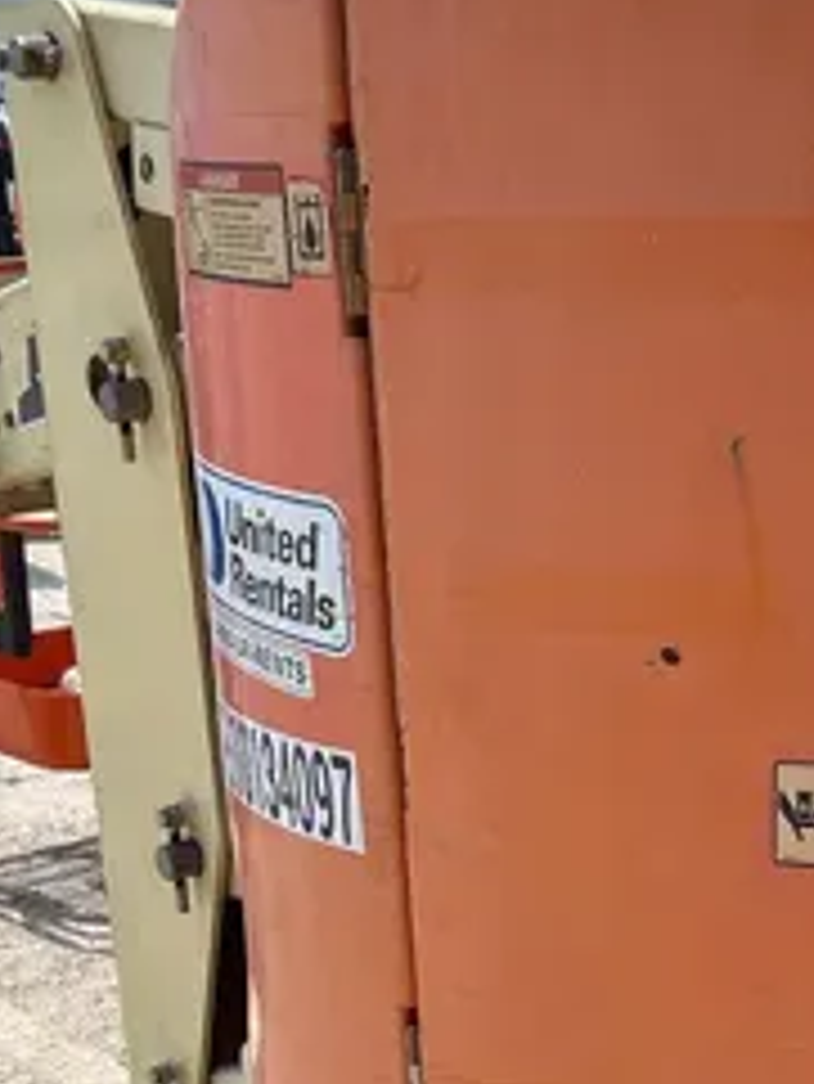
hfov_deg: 18.6
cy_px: 1050
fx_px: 2475
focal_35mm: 79
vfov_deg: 23.8
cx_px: 585
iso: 50
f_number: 1.5
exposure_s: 1/2299
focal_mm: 5.7
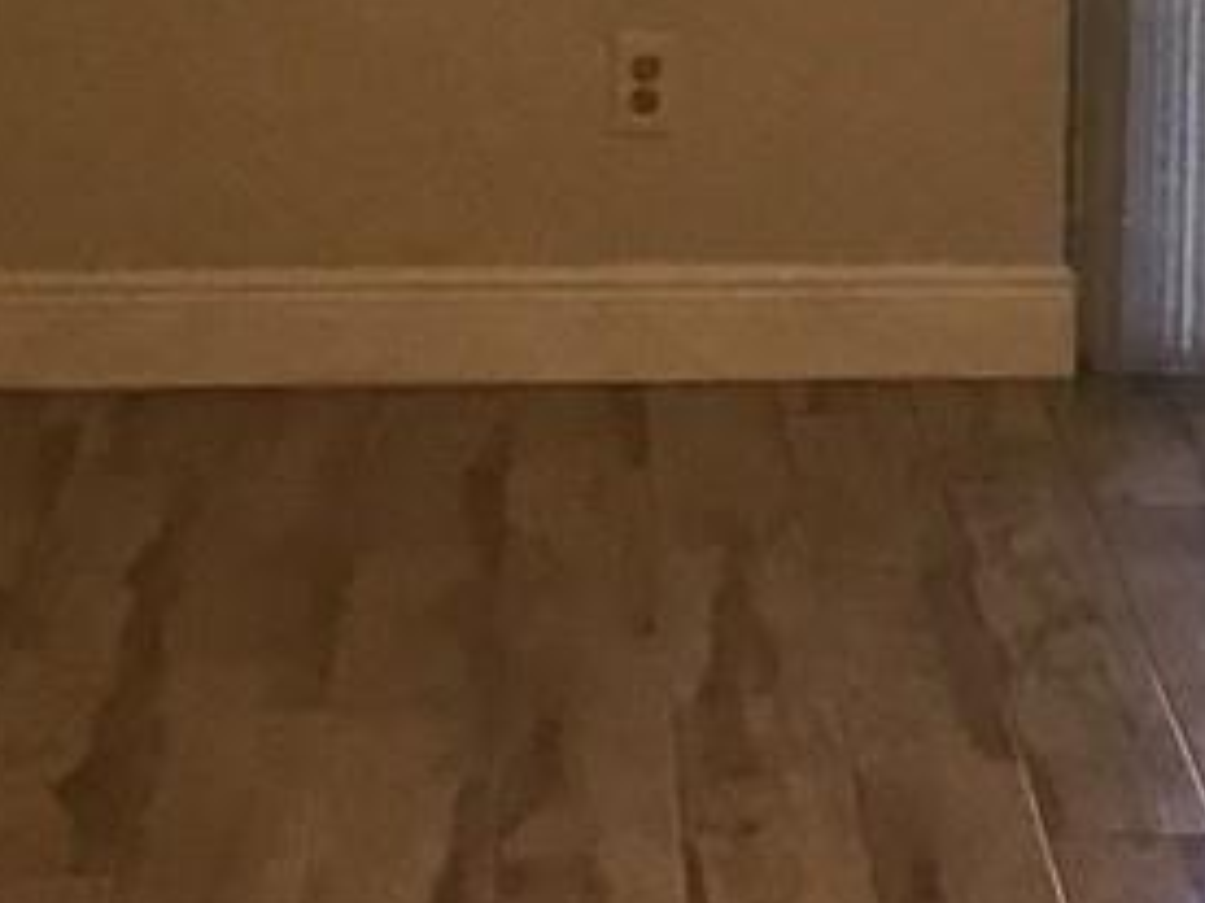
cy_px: -571
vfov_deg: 8.0
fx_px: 6266
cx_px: 1786
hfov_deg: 10.6
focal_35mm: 180
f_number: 2.4
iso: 100
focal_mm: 3.3
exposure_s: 1/30
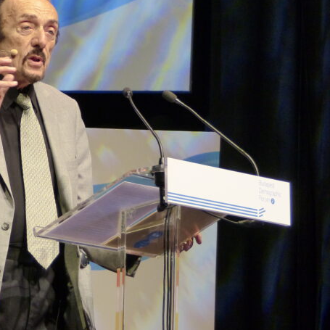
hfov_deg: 6.6
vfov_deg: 6.6
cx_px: 110
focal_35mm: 264
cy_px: 116
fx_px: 2847
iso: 400
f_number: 2.8
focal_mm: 27.8
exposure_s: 1/60
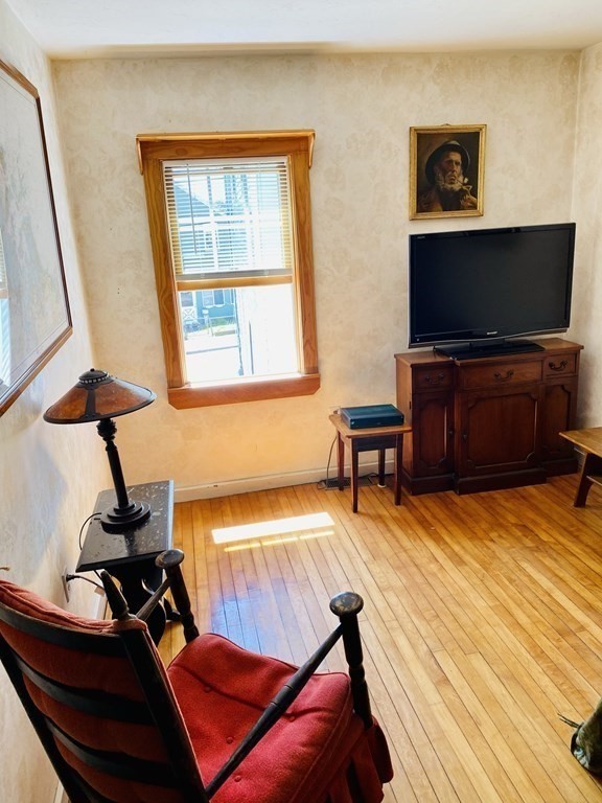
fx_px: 603
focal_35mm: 26
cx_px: 301
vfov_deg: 67.3
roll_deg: +2.7
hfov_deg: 53.1
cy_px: 402
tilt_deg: -16.2
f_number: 1.8
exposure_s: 1/122
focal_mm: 4.25
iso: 80
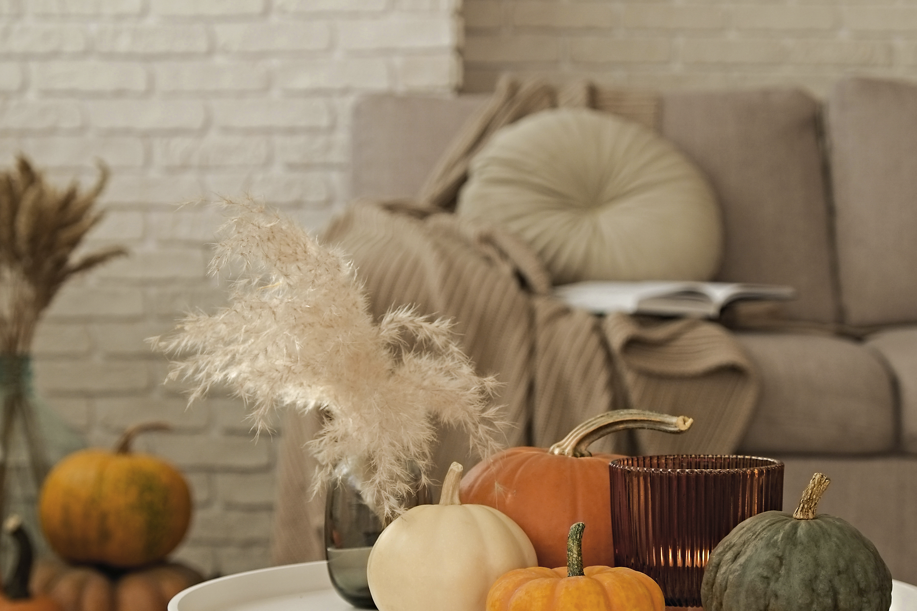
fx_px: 2522
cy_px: 365
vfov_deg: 13.8
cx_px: 430
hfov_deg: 20.6
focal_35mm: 99
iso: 200
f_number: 6.4
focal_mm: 50.5
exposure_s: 1/125
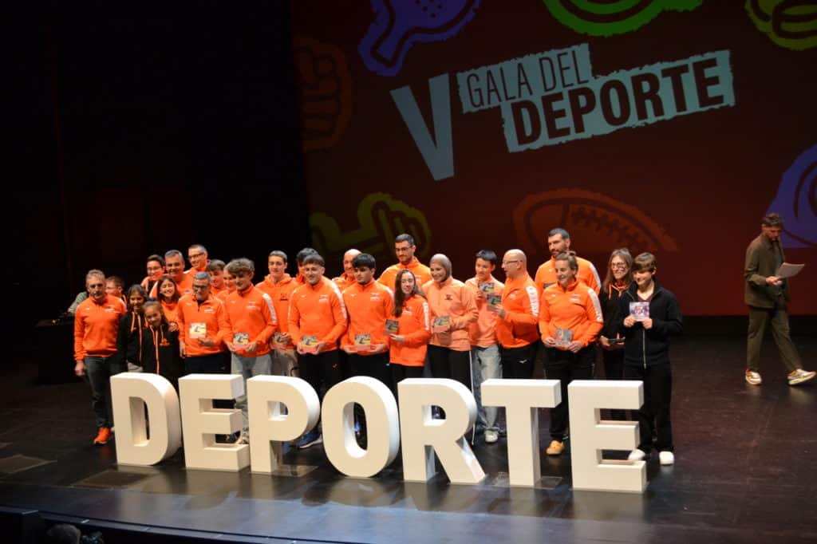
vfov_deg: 28.1
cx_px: 408
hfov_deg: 41.1
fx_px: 1089
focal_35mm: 48
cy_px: 272
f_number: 4.8
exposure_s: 1/60
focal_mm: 32
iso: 720
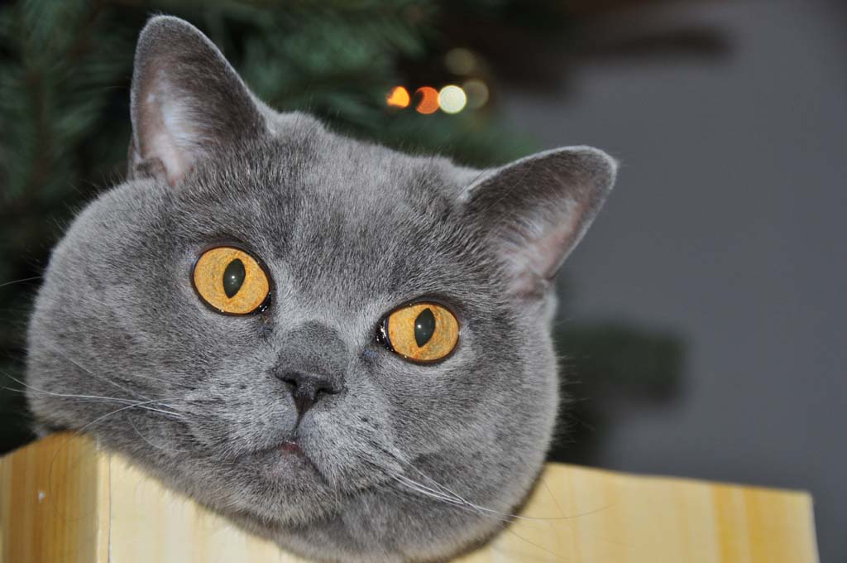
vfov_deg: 11.4
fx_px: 2820
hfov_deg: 17.1
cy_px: 282
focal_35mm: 120
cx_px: 424
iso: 400
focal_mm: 80
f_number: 5.3
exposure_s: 1/60
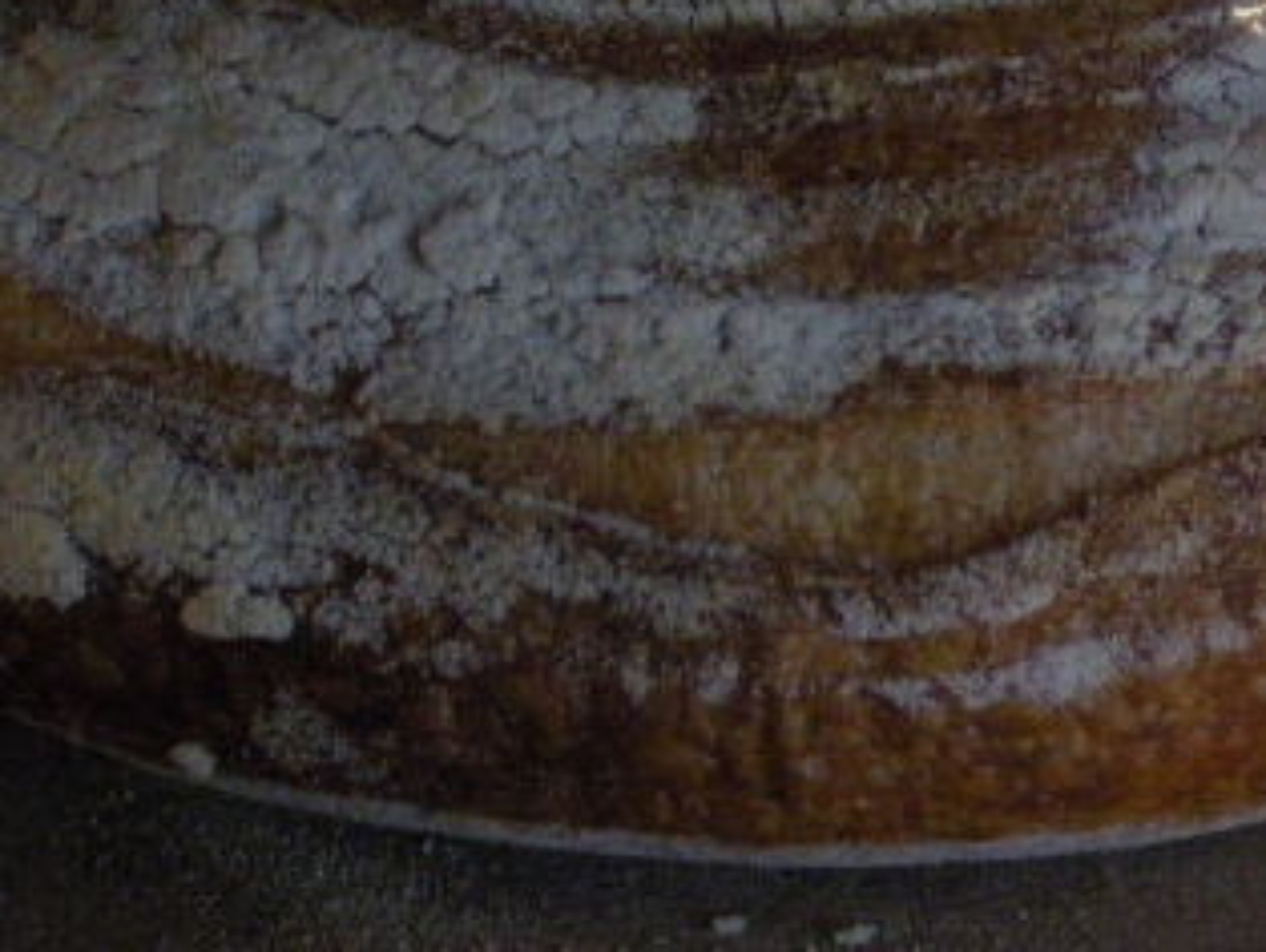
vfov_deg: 10.2
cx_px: 790
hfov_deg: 13.6
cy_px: 117
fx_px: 5307
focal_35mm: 145
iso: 400
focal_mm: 12.3
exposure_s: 1/9.4
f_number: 3.9
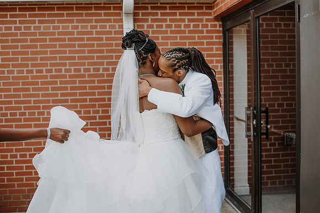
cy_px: 100
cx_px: 153
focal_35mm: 44
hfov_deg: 44.5
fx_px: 391
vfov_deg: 30.5
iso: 100
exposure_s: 1/400
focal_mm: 35
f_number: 2.2
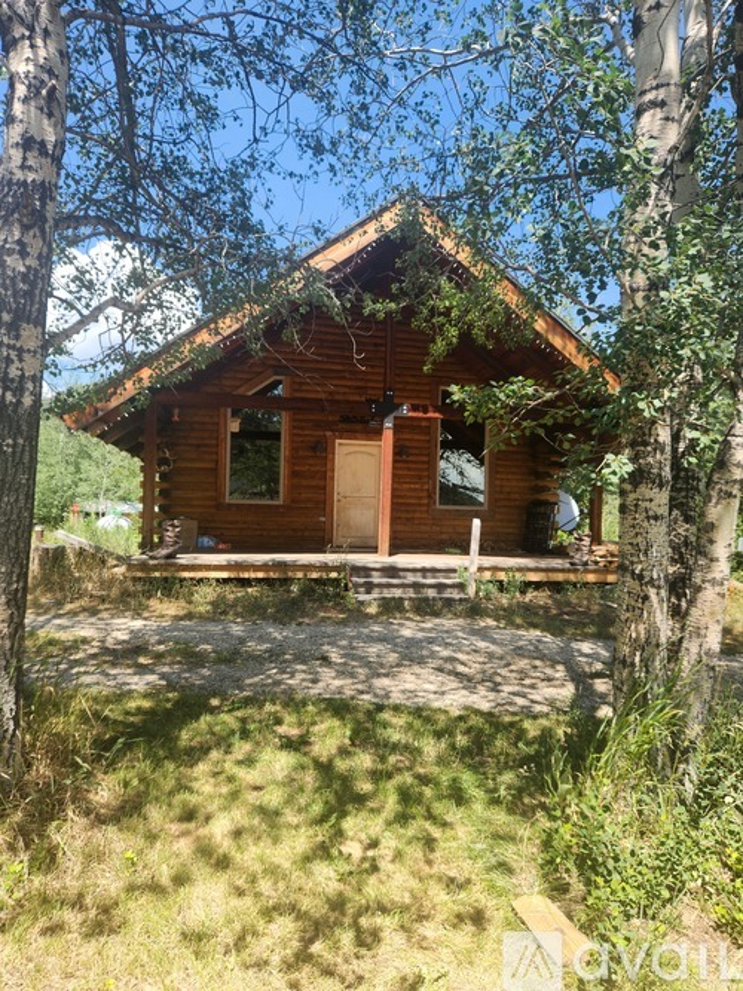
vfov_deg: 73.9
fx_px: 658
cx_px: 372
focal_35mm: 23
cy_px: 496
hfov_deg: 58.9
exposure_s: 1/441
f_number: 1.8
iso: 20
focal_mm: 5.4
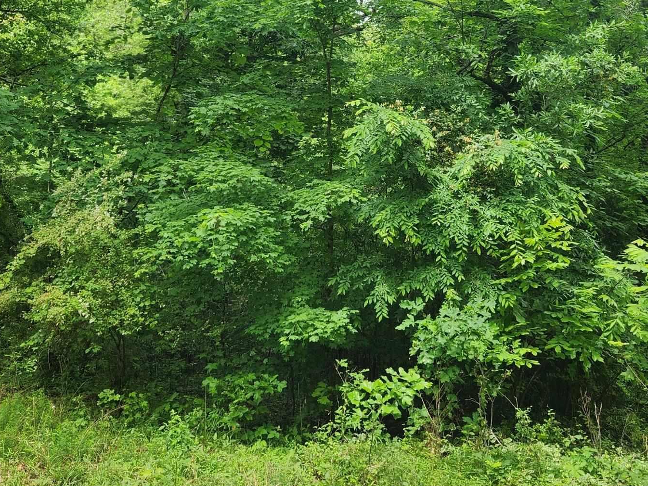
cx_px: 325
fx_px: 768
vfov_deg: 34.5
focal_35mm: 41
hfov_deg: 45.8
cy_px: 125
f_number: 1.8
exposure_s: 1/526
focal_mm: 5.4
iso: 20
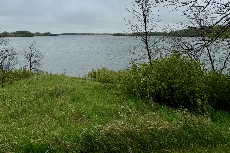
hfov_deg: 71.0
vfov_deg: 48.0
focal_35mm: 25
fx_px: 160
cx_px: 96
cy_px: 27
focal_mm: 2.22
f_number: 2.2
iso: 50
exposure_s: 1/3106
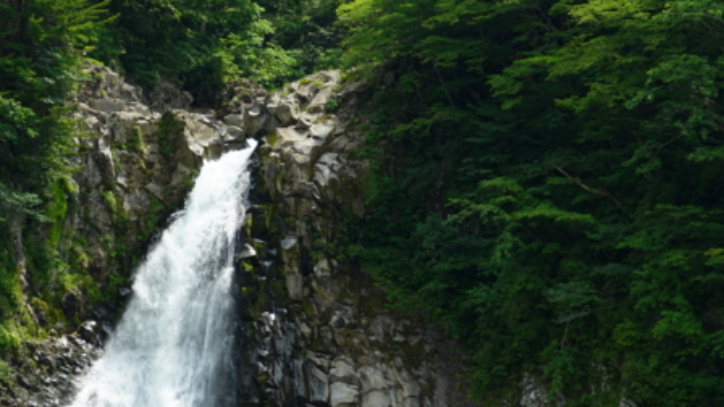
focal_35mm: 144
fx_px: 2764
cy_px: 223
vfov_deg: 8.4
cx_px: 312
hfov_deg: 14.9
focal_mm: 77
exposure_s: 1/125
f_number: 10
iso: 100
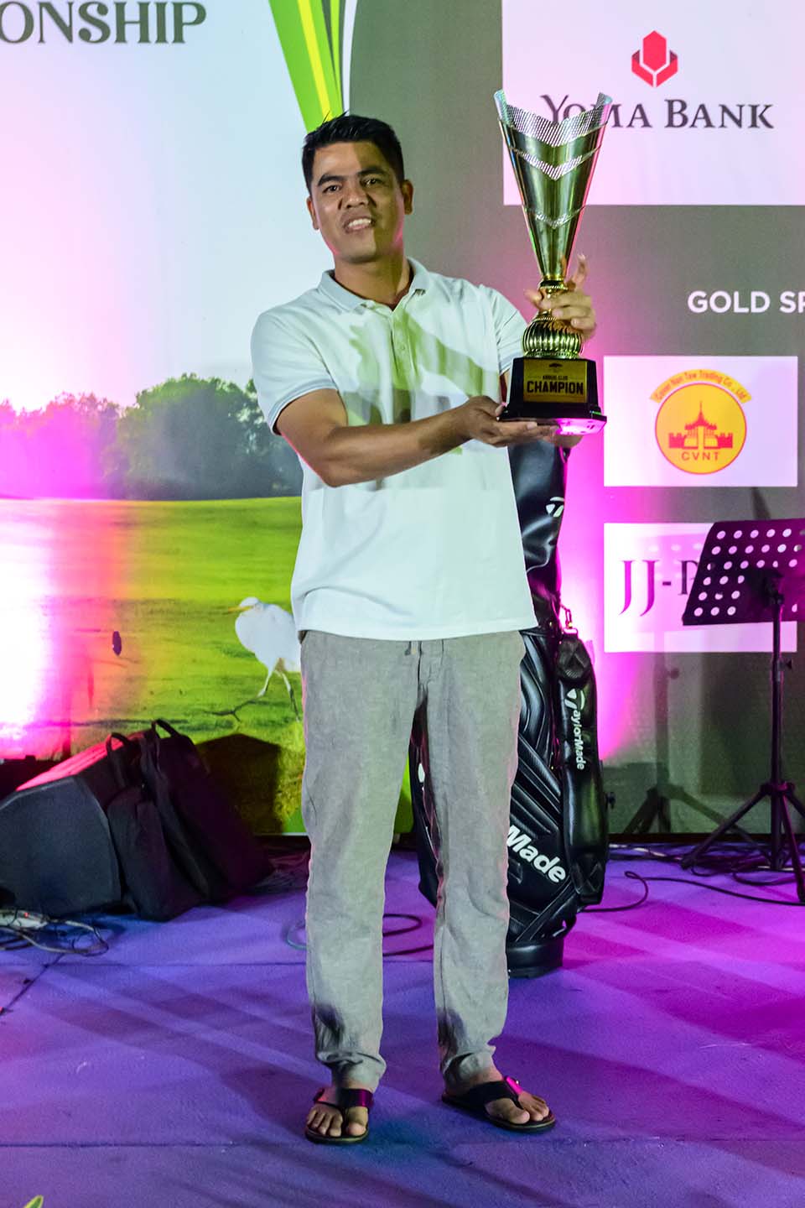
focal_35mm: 35
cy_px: 604
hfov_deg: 37.9
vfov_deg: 54.4
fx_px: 1174
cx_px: 402
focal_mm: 35
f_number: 4.5
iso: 7200
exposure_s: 1/250
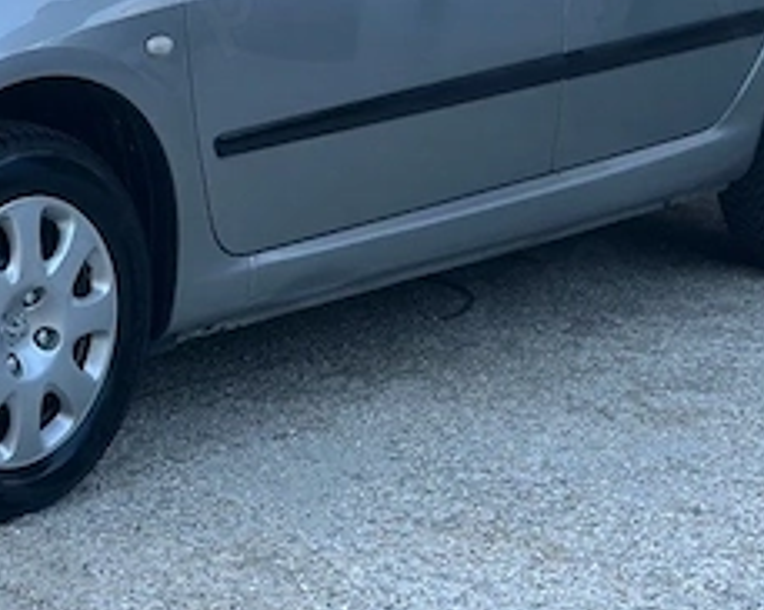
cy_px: -110
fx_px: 2780
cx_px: 20
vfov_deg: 12.3
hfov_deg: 15.4
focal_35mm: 123
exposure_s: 1/1212
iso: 80
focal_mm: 6.86
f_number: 1.78
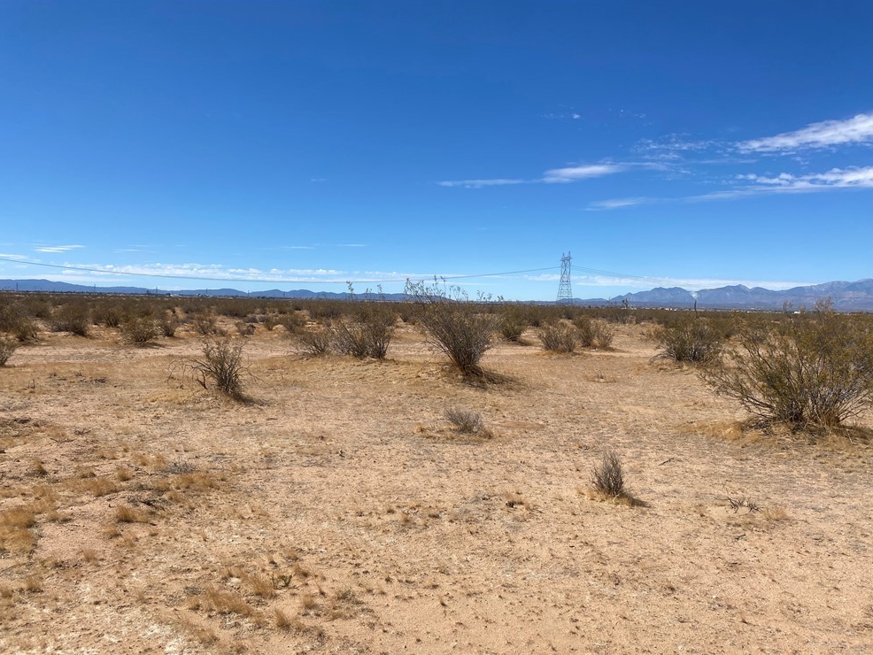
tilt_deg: -1.0
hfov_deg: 65.3
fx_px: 681
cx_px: 429
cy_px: 336
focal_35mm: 27
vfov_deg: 51.4
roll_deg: -1.7
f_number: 1.8
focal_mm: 4.25
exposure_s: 1/4608
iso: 32
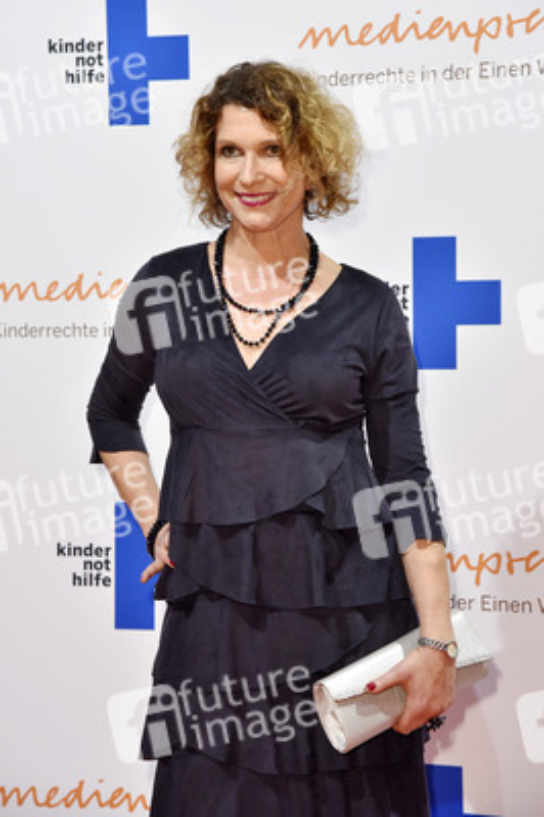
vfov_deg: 23.7
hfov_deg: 15.9
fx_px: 1953
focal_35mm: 86
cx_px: 272
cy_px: 408
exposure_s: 1/160
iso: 2500
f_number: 5.6
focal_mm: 86
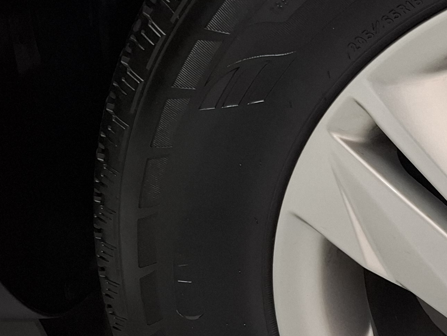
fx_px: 943
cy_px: 212
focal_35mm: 73
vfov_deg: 20.1
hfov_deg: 22.6
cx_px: 642
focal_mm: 5.54
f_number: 1.8
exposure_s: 1/30
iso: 320
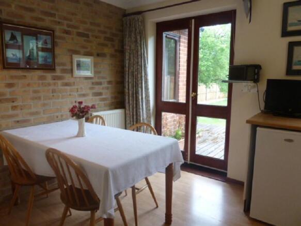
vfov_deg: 54.9
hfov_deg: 69.4
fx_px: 217
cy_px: 113
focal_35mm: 25
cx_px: 150
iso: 250
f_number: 3.3
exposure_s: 1/30
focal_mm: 4.1
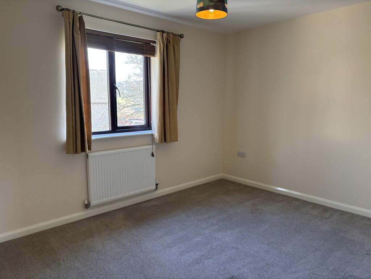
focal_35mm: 26
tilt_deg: -8.2
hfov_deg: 67.3
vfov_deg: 53.1
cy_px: 140
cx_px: 186
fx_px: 279
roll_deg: +0.1
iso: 125
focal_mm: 5.96
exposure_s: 1/100
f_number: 1.6
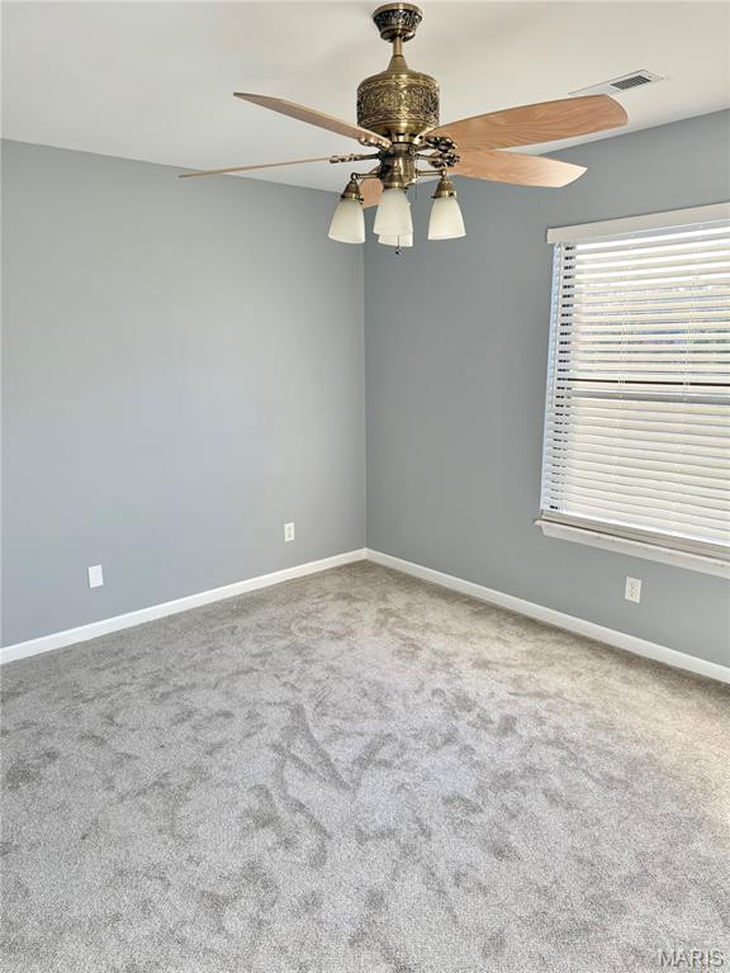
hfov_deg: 56.8
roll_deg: +0.6
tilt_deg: -12.2
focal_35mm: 24
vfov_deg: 71.6
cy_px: 486
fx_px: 675
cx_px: 365
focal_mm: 6.76
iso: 100
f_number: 1.78
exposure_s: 1/248
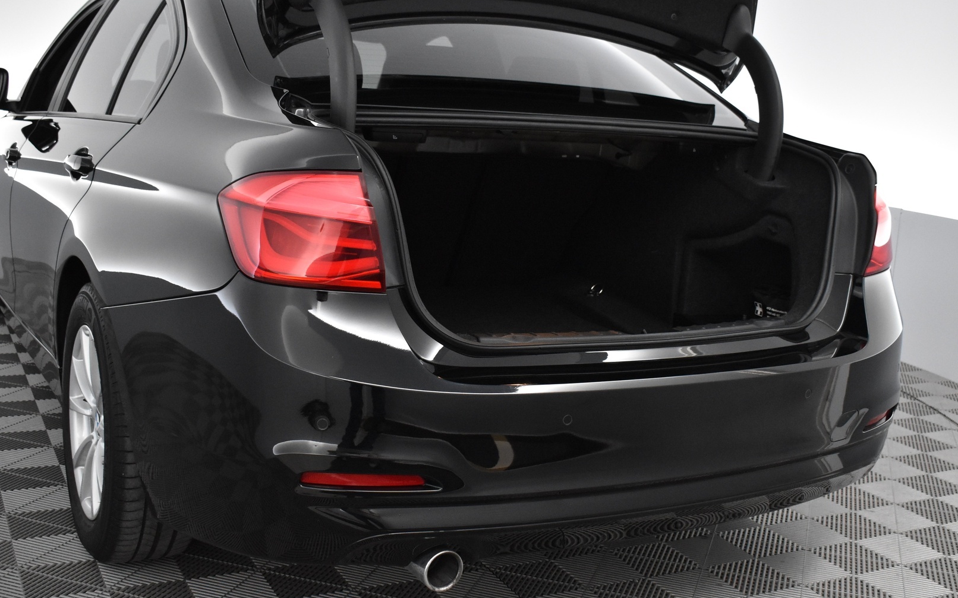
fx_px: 1123
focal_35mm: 43
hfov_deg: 46.2
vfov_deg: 29.9
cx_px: 480
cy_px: 304
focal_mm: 28
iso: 3200
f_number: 5
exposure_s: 1/100
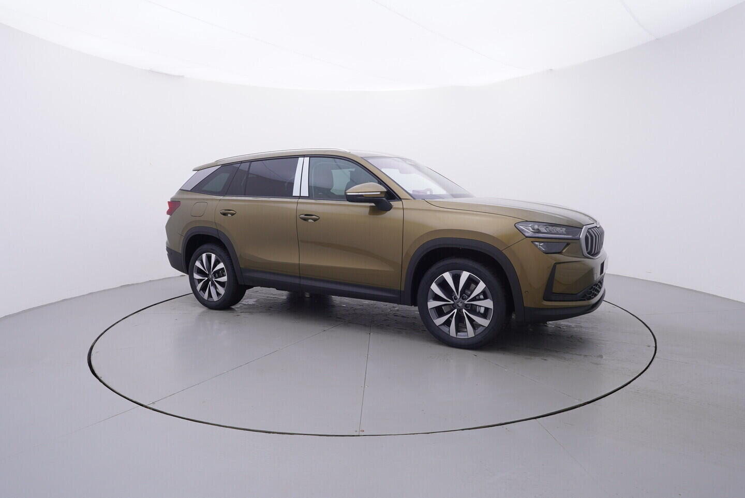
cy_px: 249
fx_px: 466
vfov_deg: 56.2
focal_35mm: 22
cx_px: 372
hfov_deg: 77.3
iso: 200
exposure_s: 1/80
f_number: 5
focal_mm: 15
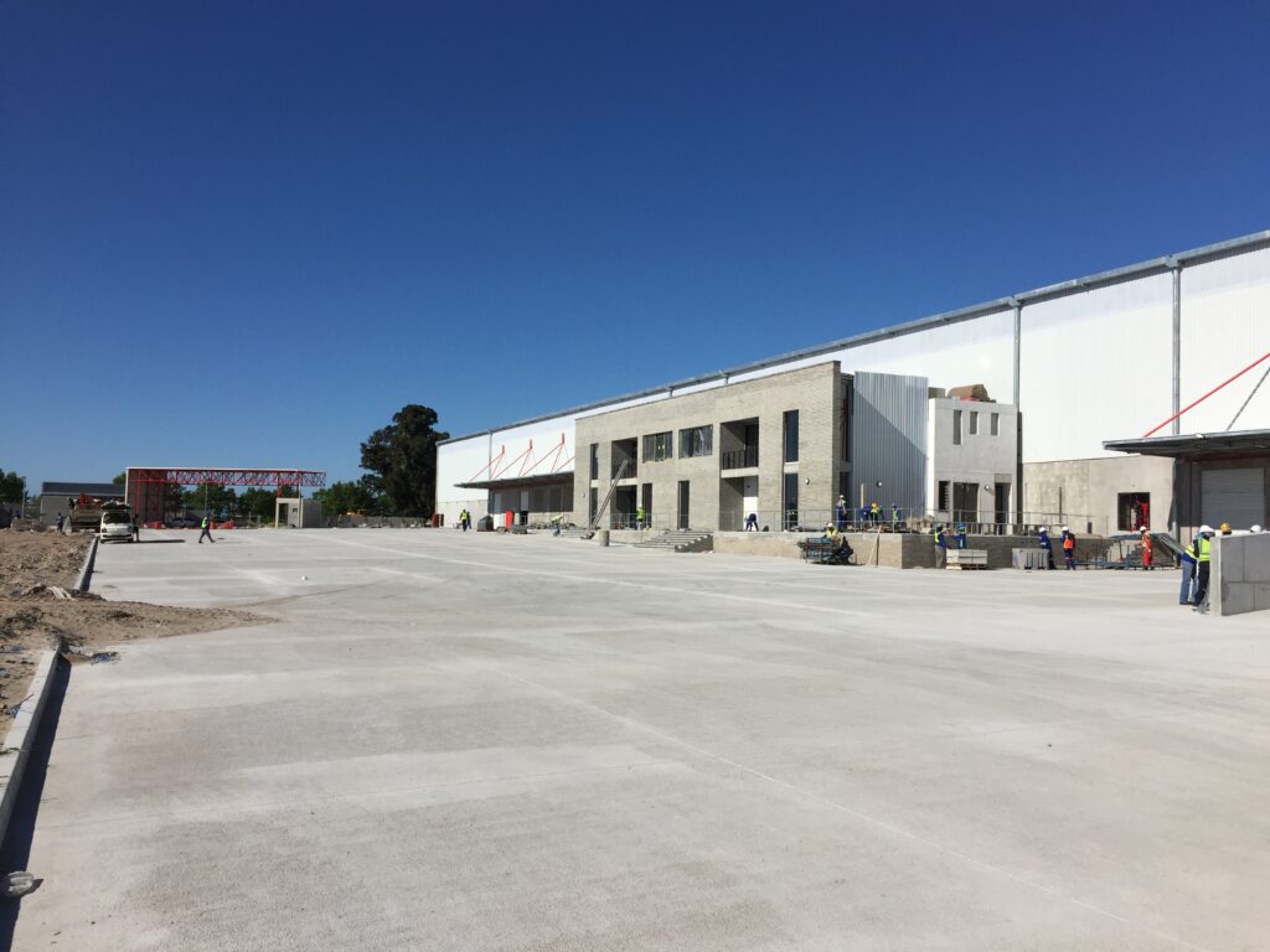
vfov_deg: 48.2
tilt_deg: +0.2
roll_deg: -1.8
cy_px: 476
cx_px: 635
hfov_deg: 61.7
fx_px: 1064
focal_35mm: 29
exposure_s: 1/3968
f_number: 2.2
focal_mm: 4.15
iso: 32
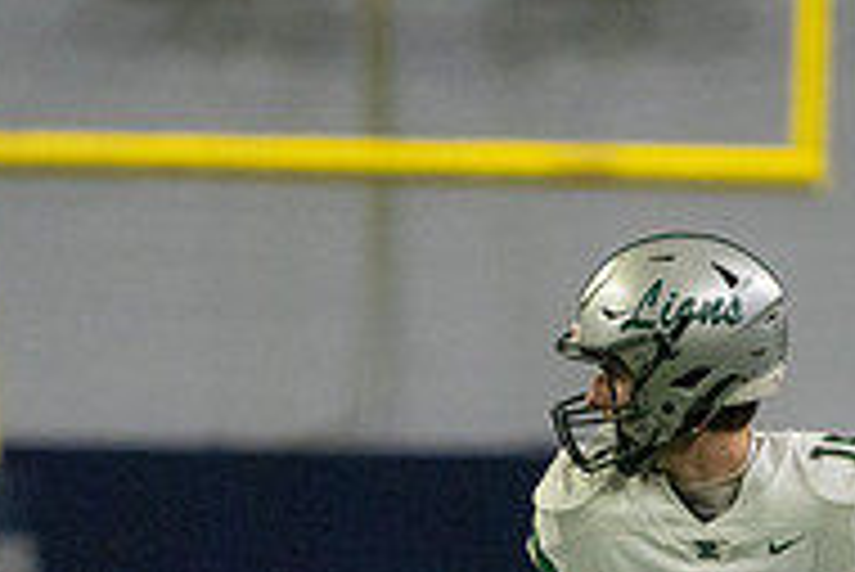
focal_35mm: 1051
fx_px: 24980
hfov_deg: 2.0
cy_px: 863
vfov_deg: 1.3
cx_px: 662
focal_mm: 345
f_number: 5.6
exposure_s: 1/1000
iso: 8000
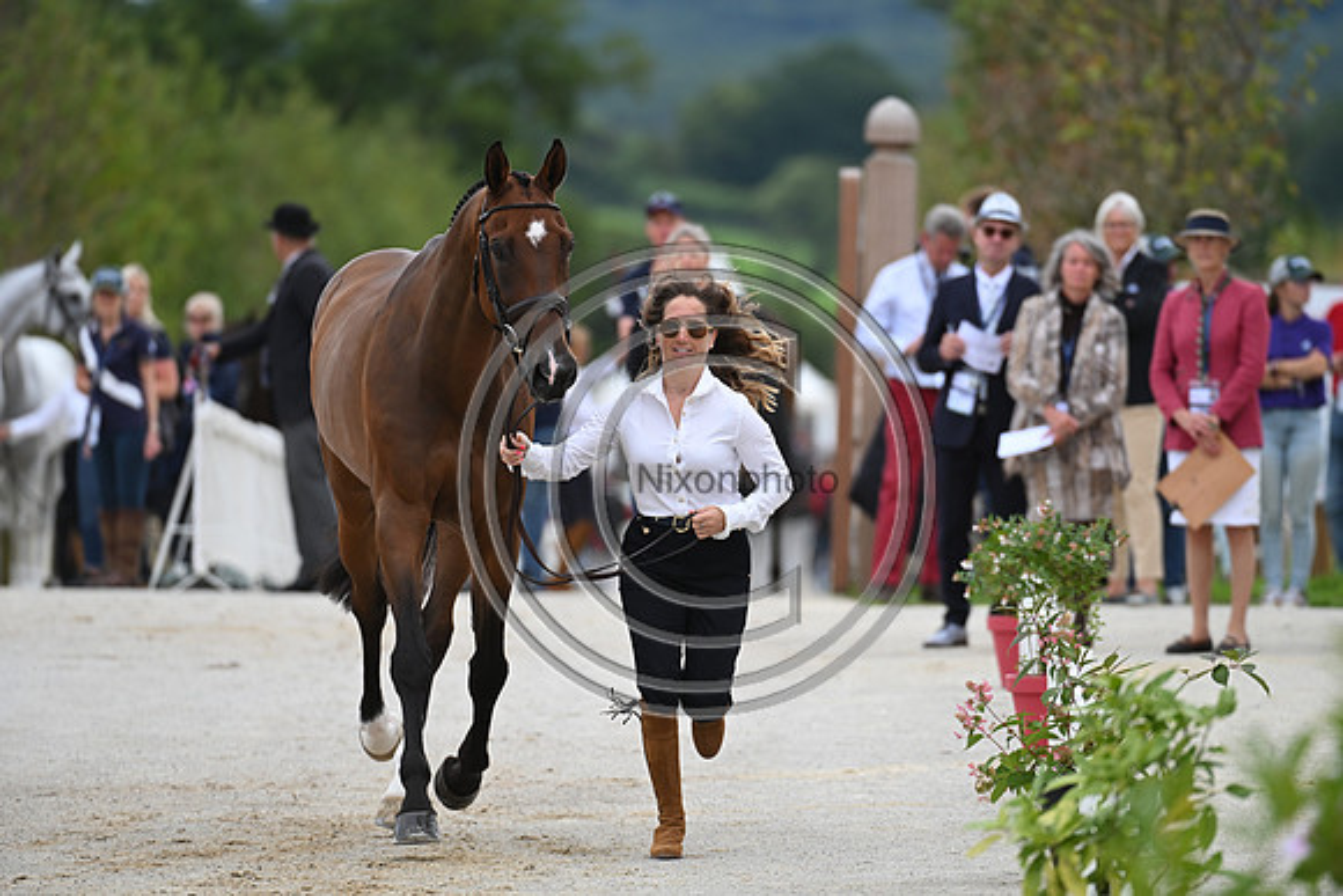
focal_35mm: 400
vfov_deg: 3.4
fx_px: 14925
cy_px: 448
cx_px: 672
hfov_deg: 5.2
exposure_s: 1/1600
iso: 560
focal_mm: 400
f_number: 5.6
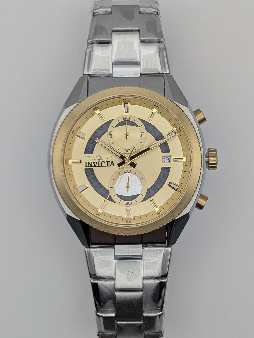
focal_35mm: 49
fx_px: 478
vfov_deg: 38.9
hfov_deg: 29.7
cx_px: 127
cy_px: 169
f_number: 1.68
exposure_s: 1/171
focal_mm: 6.9
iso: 24
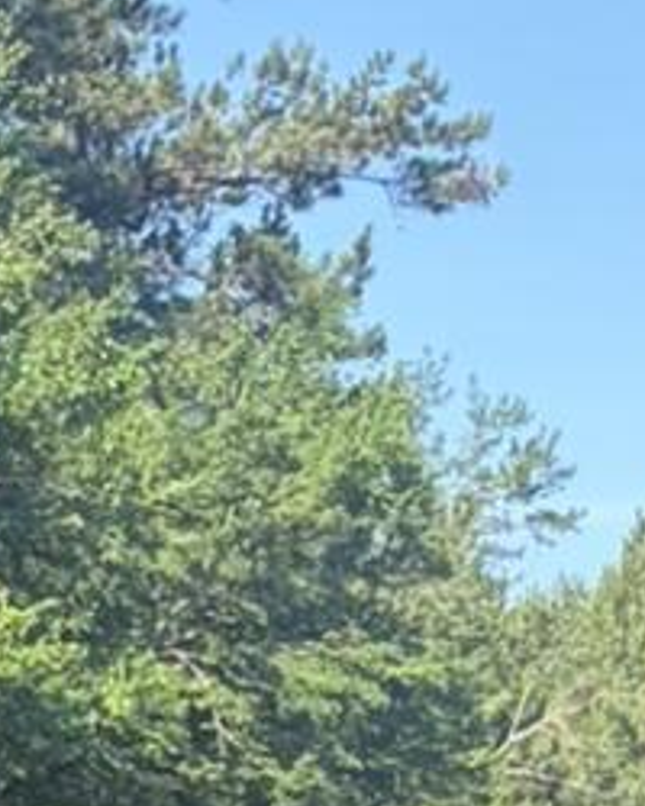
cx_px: 777
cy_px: 1570
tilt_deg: -2.2
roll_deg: +0.9
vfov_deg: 9.0
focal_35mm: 203
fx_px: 4844
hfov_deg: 7.6
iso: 50
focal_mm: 5.96
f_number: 1.6
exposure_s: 1/1451
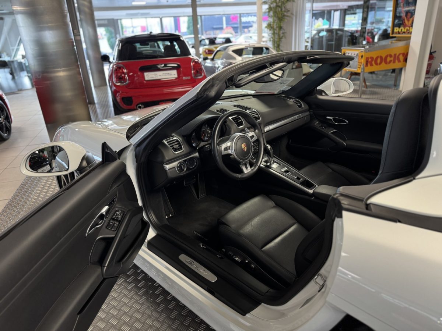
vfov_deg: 56.8
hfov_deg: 71.6
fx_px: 306
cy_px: 166
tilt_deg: -22.9
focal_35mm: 24
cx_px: 221
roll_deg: +3.6
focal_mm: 6.76
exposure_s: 1/50
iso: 200
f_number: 1.78
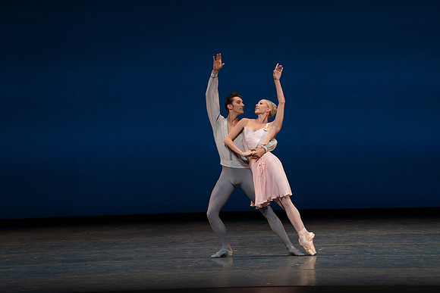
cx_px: 220
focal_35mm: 200
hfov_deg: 10.3
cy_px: 146
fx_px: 2445
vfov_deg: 6.9
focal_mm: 200
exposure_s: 1/500
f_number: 8
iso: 3200
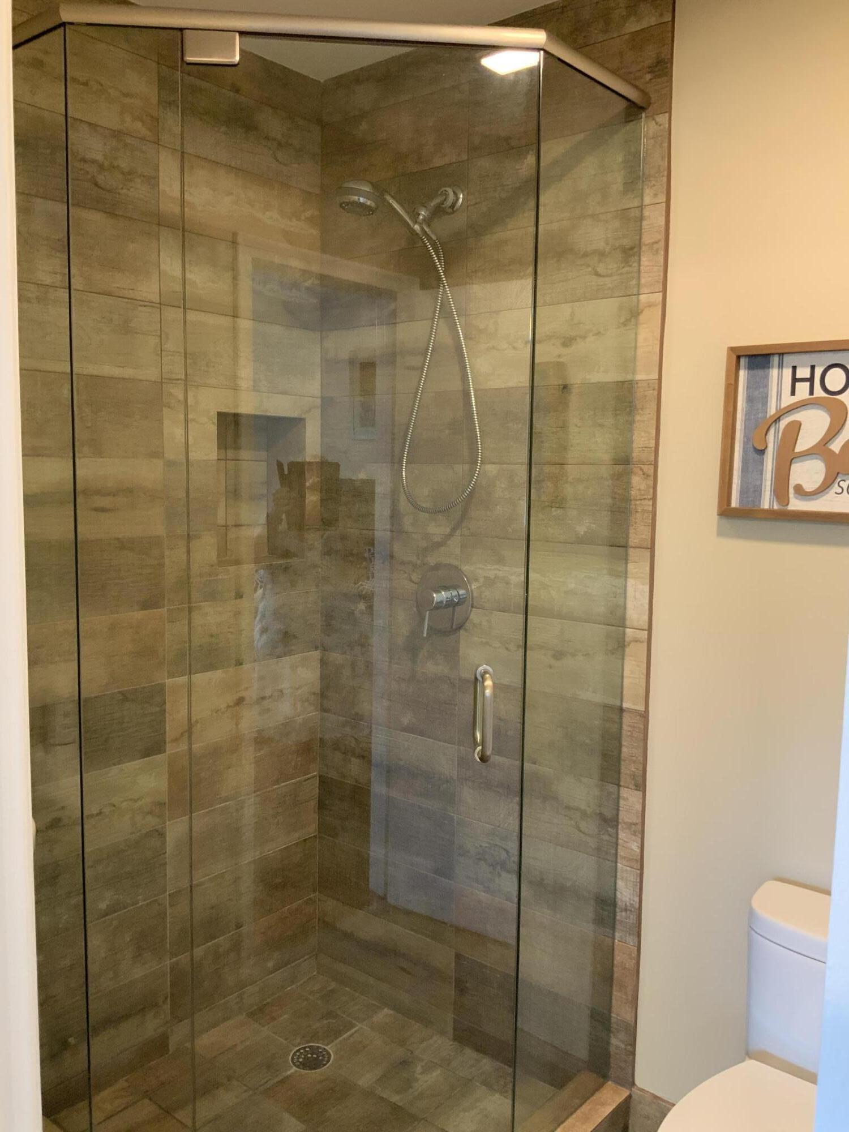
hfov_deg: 48.2
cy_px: 566
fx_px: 948
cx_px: 424
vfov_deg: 61.7
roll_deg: -0.5
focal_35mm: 29
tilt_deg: -4.6
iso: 200
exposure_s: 1/60
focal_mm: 3
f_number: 1.8
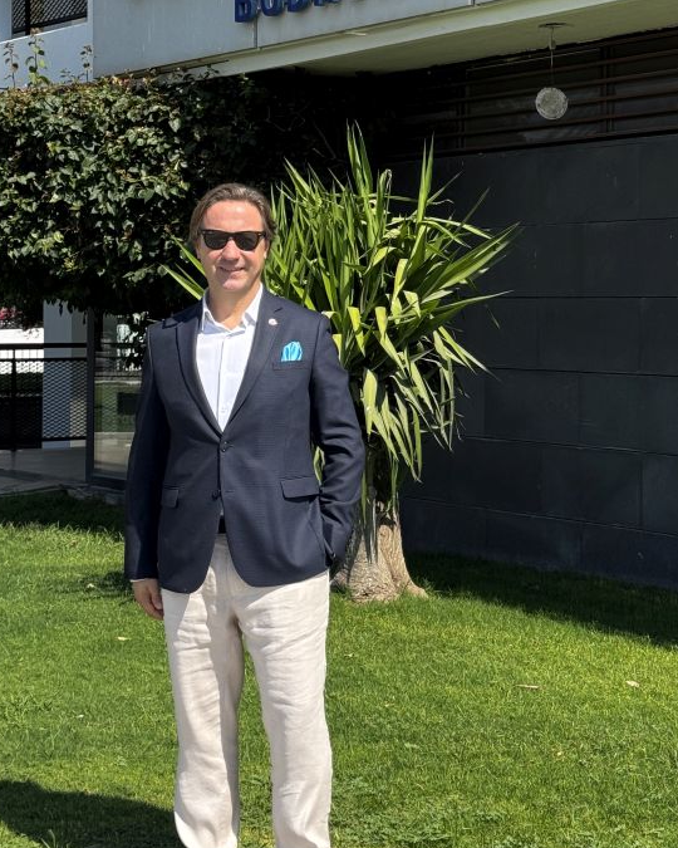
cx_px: 385
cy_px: 306
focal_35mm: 74
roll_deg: -1.1
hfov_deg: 20.7
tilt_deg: +1.9
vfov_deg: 25.6
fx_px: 1856
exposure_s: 1/2611
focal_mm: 6.76
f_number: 1.78
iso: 64
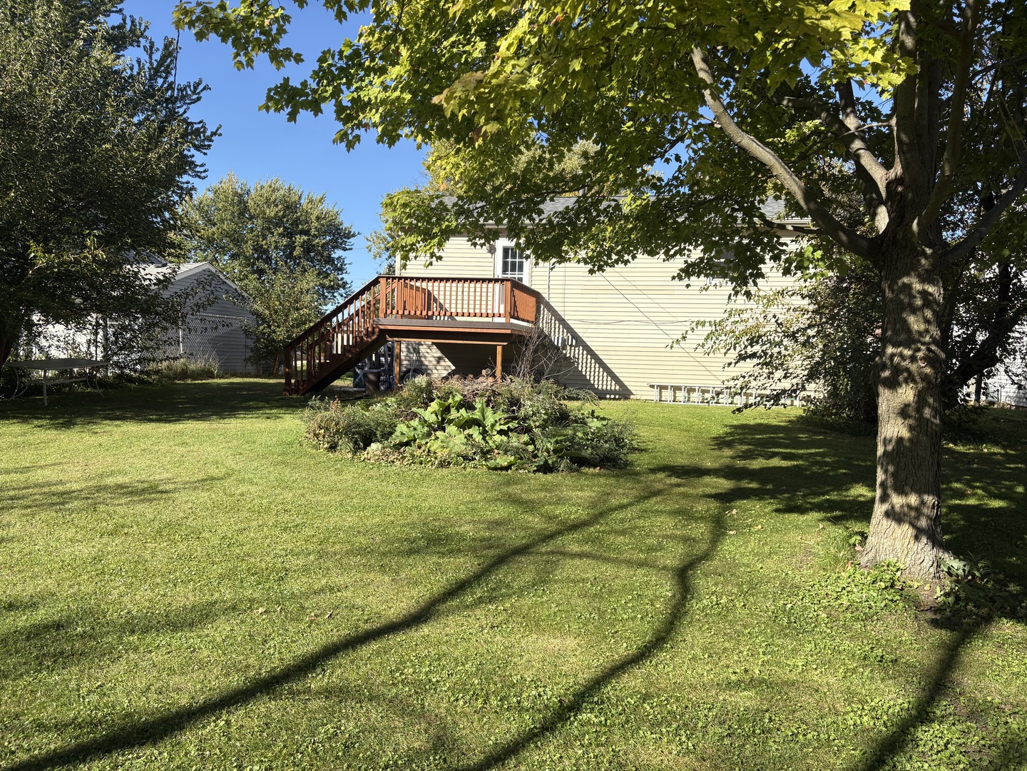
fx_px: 771
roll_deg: -0.2
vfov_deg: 53.1
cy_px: 386
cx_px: 514
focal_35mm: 26
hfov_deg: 67.3
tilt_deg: -2.6
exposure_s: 1/1901
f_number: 1.6
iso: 50
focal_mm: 5.96
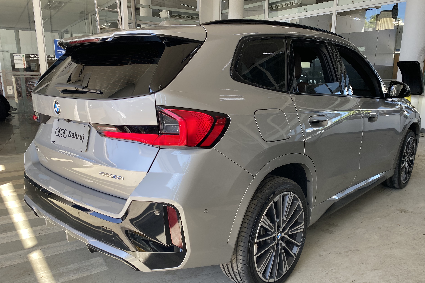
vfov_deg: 44.9
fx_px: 342
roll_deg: -0.4
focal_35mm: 29
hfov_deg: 63.6
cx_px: 223
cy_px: 154
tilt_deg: -12.6
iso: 32
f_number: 1.8
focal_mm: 4.25
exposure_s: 1/177
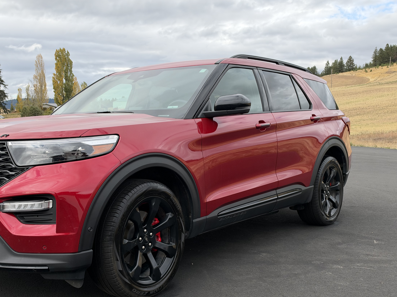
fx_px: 493
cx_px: 151
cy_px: 168
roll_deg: +0.2
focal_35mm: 43
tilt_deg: -5.5
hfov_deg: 43.5
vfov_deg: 33.6
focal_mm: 6.93
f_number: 1.8
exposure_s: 1/1838
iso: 64
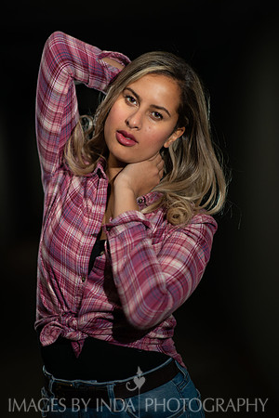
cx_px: 140
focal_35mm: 85
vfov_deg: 23.9
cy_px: 209
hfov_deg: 16.1
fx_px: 988
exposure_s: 1/200
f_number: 1.8
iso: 200
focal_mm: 85
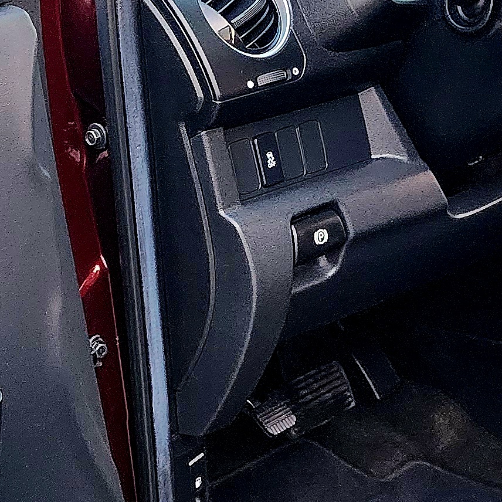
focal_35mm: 95
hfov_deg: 18.3
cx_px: 244
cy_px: 373
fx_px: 1559
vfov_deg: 18.2
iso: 800
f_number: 1.8
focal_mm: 6.4
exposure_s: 1/120
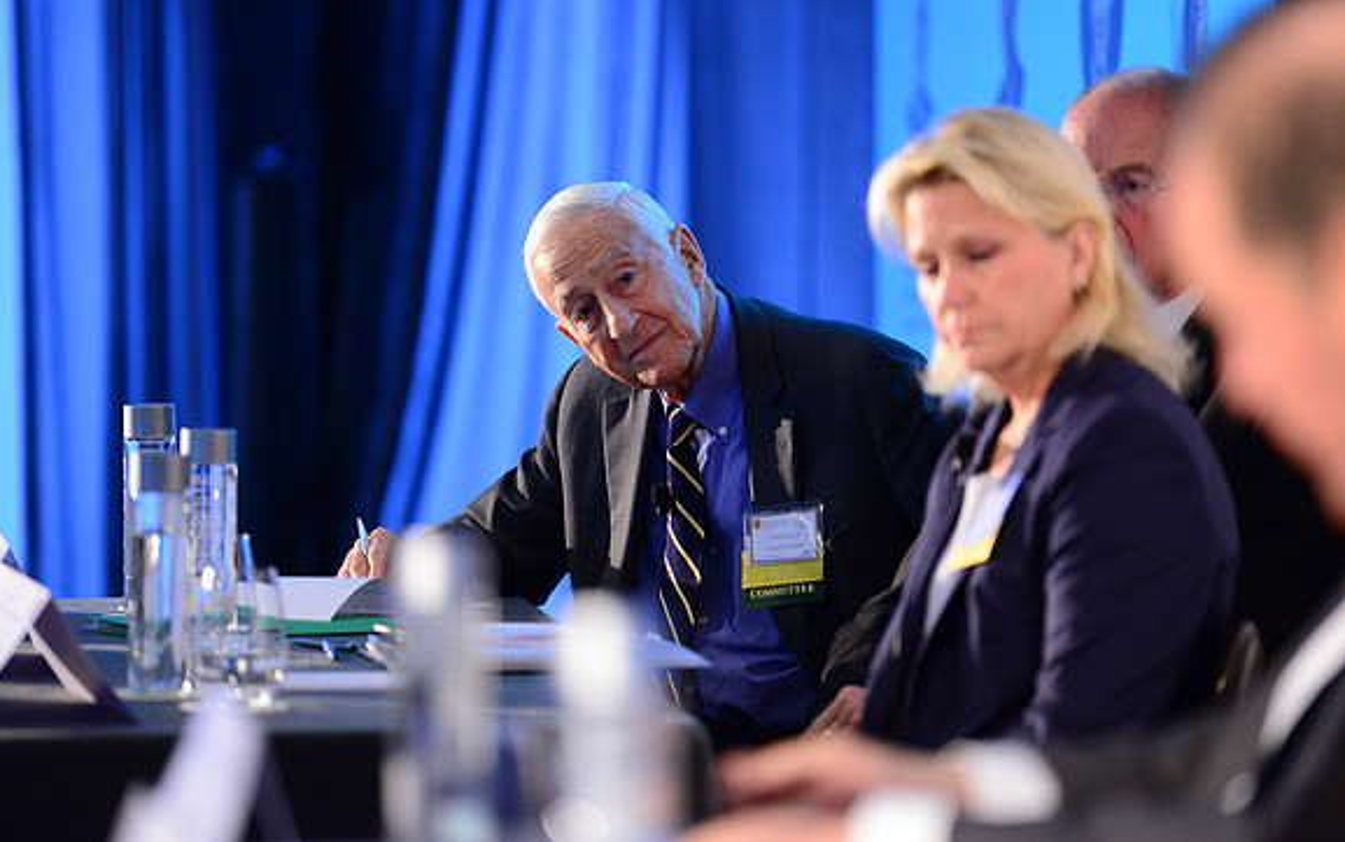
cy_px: 393
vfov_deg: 6.4
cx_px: 671
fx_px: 7517
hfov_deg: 10.2
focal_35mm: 205
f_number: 2.8
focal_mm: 200
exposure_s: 1/125
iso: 4000
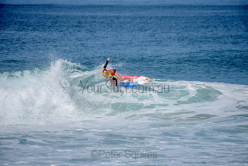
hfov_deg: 4.1
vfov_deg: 2.8
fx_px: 3445
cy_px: 83
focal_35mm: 500
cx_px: 124
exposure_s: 1/2500
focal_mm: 500
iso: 250
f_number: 6.3
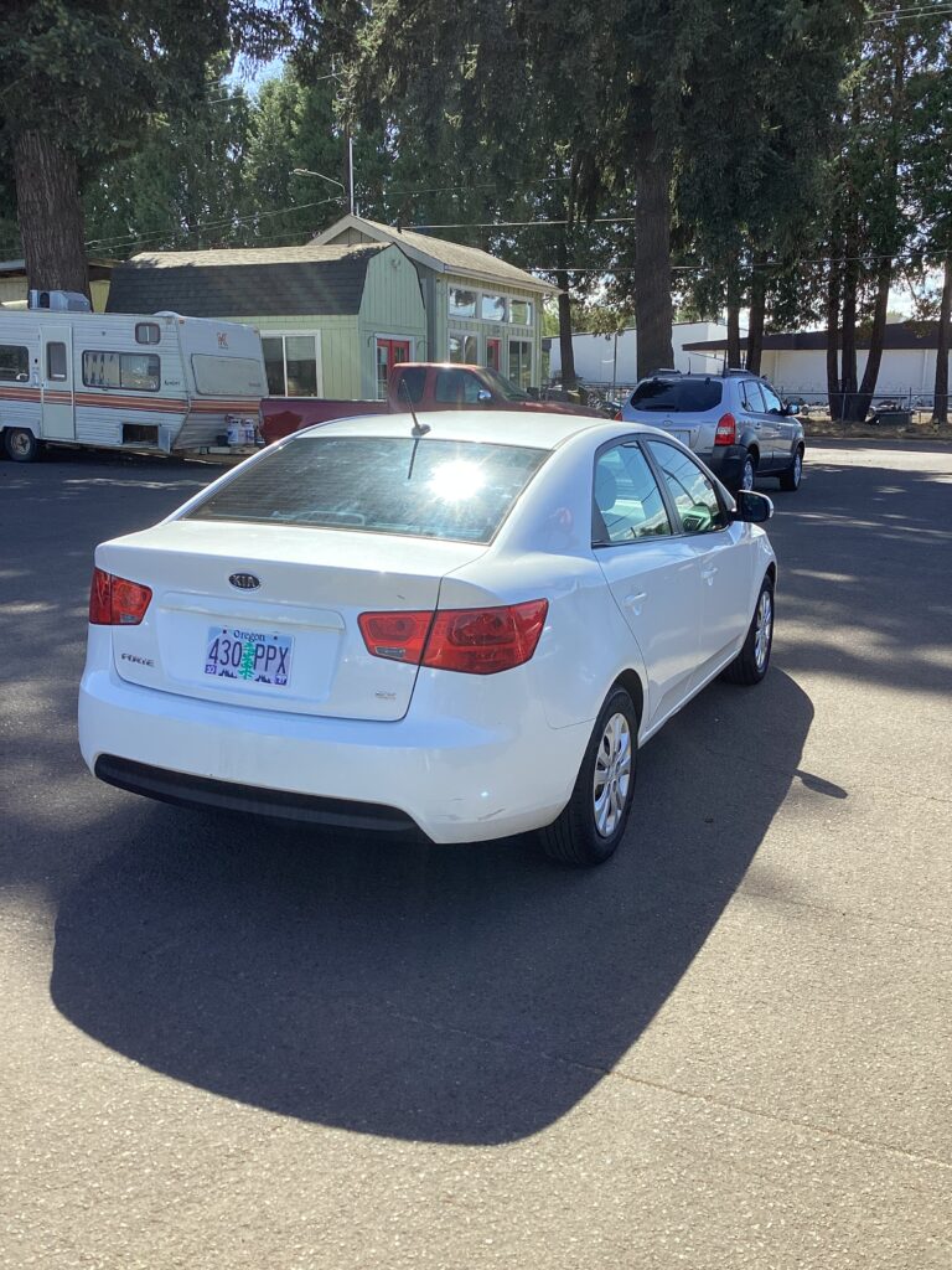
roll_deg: -1.0
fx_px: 1137
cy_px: 635
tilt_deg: -12.3
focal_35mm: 31
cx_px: 476
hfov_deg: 45.4
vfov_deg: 58.4
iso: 25
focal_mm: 3.3
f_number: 2.4
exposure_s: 1/543
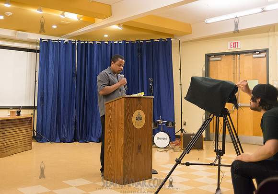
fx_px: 319
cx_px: 114
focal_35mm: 41
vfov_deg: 33.8
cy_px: 85
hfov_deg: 46.9
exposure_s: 1/800
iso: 4000
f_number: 2.2
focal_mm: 35
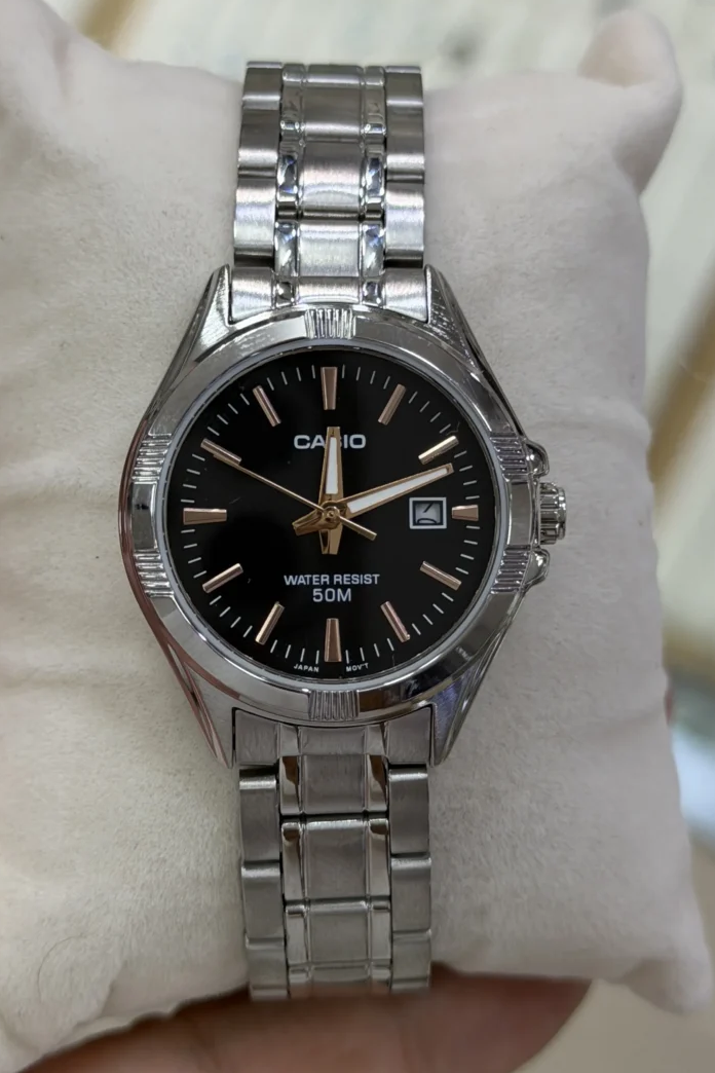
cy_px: 536
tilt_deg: -62.0
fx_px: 1519
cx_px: 319
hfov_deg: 26.5
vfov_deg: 38.9
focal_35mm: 51
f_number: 1.78
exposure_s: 1/615
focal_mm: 6.76
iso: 80
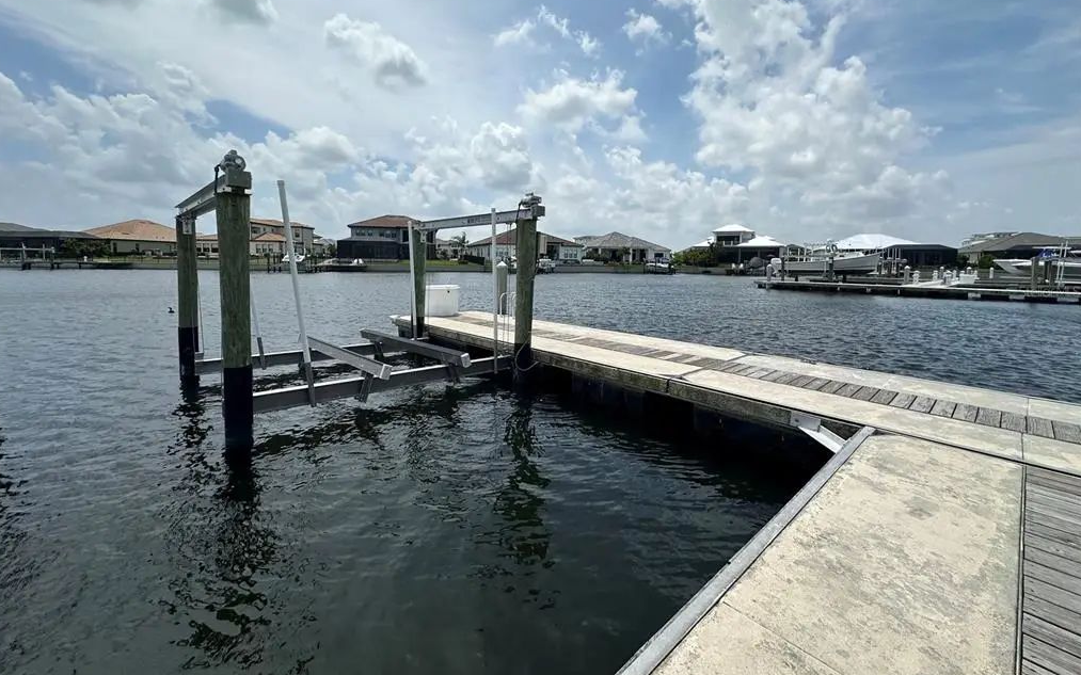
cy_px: 291
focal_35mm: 15
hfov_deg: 101.5
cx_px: 537
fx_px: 442
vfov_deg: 74.4
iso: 50
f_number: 2.2
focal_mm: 2.22
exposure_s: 1/4132
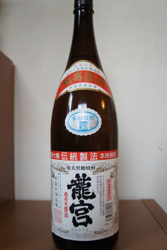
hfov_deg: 41.6
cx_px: 84
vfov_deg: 59.5
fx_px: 220
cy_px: 125
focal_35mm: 32
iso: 1250
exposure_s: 1/160
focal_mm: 21
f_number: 4
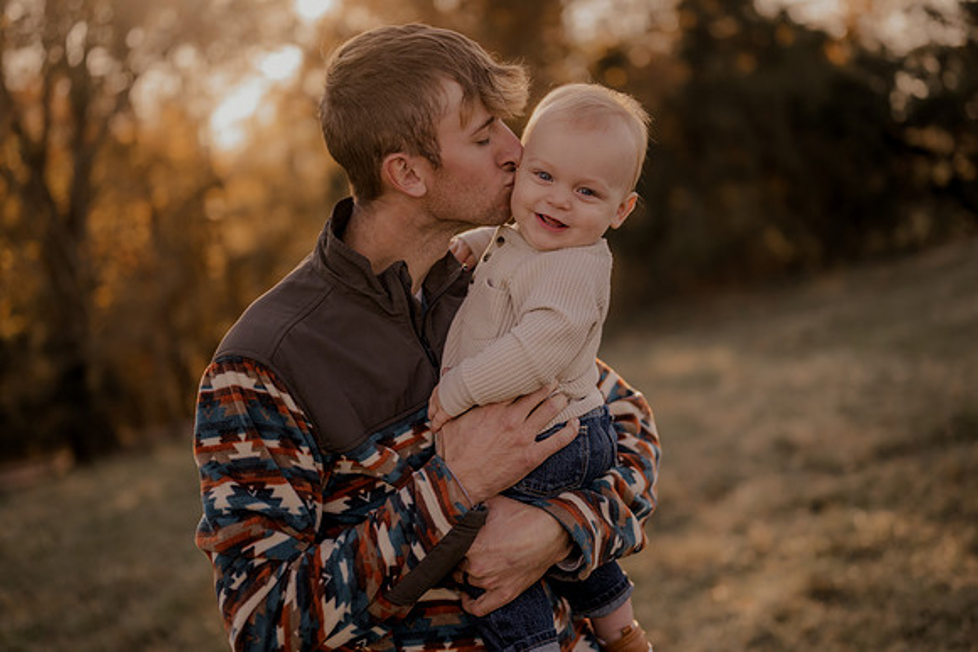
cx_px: 489
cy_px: 326
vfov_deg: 27.0
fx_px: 1359
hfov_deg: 39.6
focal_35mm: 50
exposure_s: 1/1250
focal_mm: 50
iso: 250
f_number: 1.8
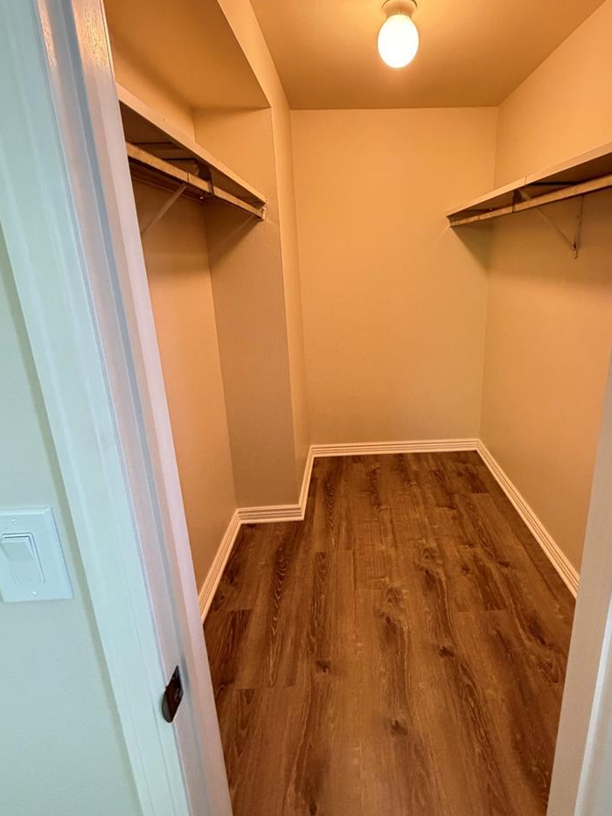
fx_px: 424
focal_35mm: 18
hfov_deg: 71.0
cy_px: 373
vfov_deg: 87.5
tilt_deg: -16.6
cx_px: 362
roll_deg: +1.5
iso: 800
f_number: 2.2
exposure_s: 1/60
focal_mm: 2.22
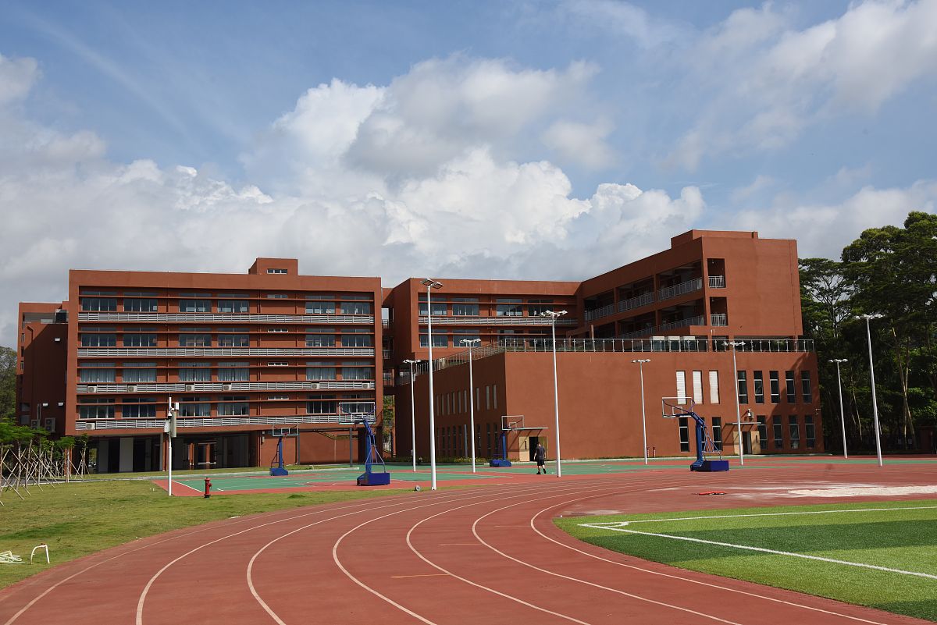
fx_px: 1041
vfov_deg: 33.4
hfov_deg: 48.4
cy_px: 312
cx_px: 468
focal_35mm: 40
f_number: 9
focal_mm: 40
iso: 500
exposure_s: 1/1600
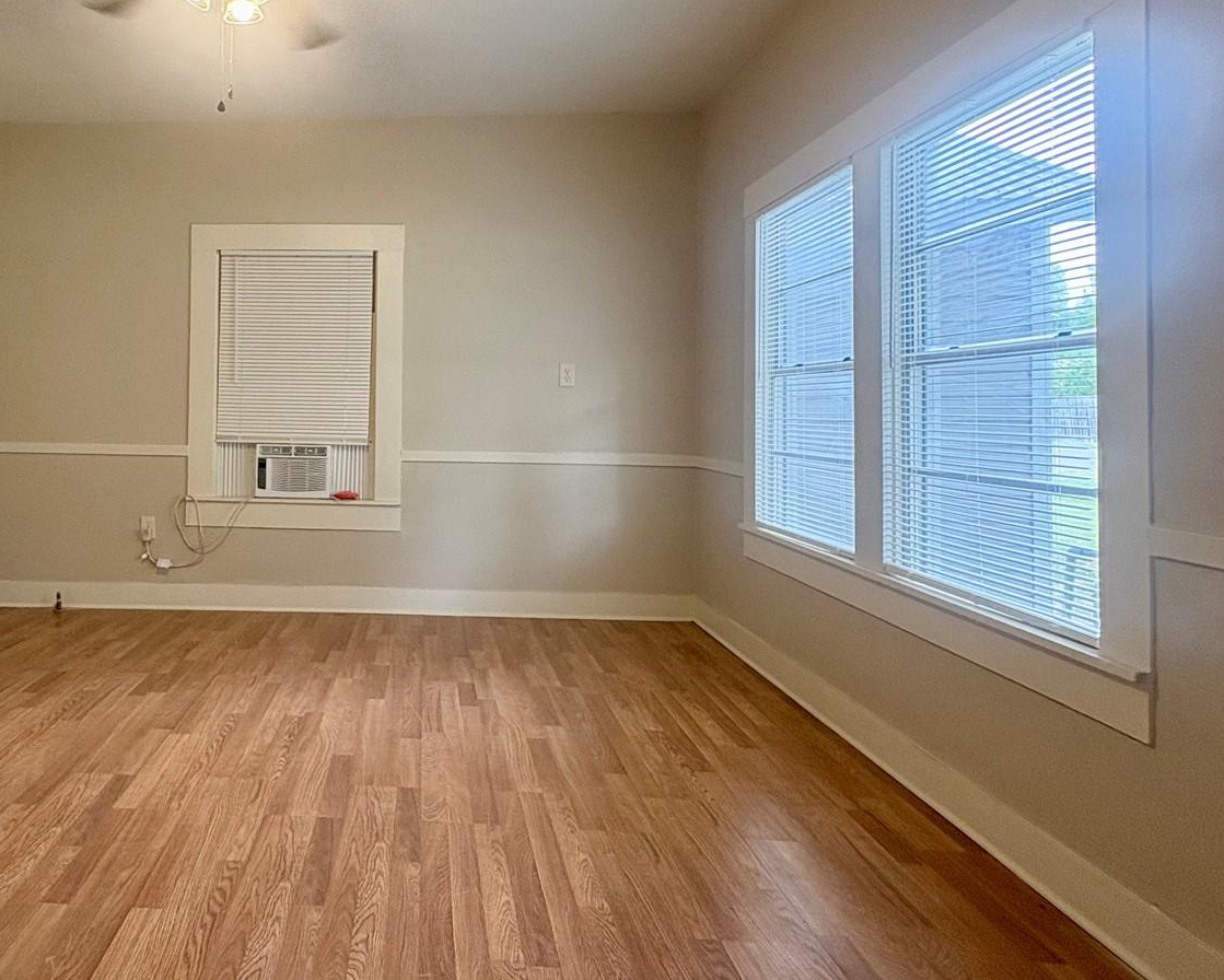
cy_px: 413
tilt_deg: -0.1
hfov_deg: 65.4
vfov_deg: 56.6
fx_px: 906
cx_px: 365
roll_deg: -0.9
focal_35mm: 25
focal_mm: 2.22
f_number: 2.2
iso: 200
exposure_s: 1/60
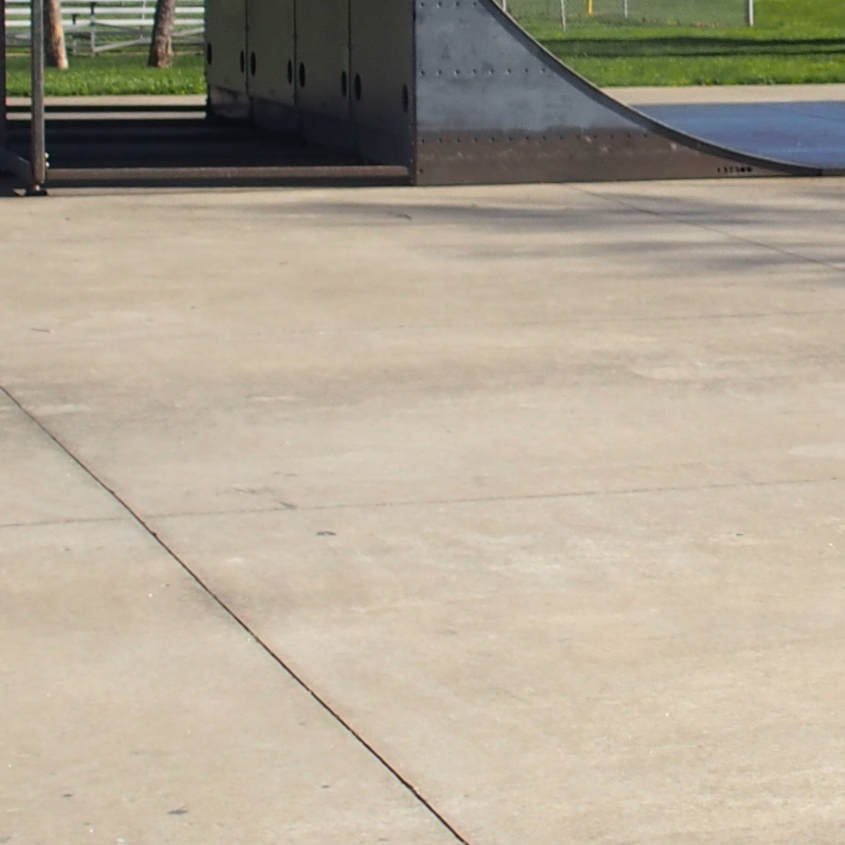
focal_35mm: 134
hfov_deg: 12.6
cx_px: 1073
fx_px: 3701
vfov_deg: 12.9
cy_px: 55
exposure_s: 1/640
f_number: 5
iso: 100
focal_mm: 9
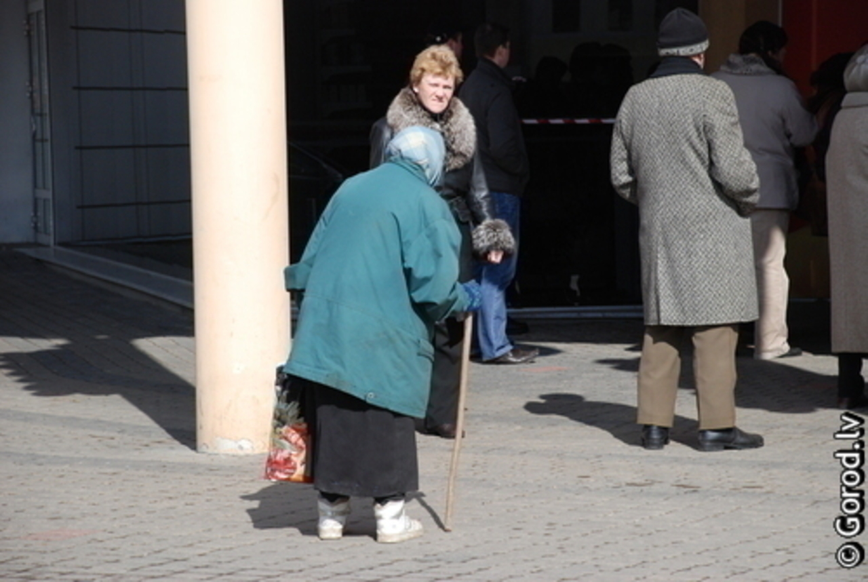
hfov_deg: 14.4
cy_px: 291
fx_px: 3441
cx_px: 434
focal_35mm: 142
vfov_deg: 9.7
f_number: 5.6
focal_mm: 95
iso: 400
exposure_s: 1/1000
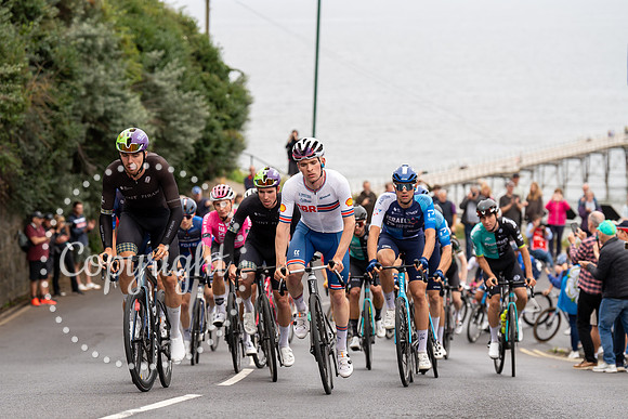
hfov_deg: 17.5
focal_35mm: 117
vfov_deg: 11.7
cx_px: 314
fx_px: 2041
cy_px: 210
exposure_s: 1/1000
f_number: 3.5
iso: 320
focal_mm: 117
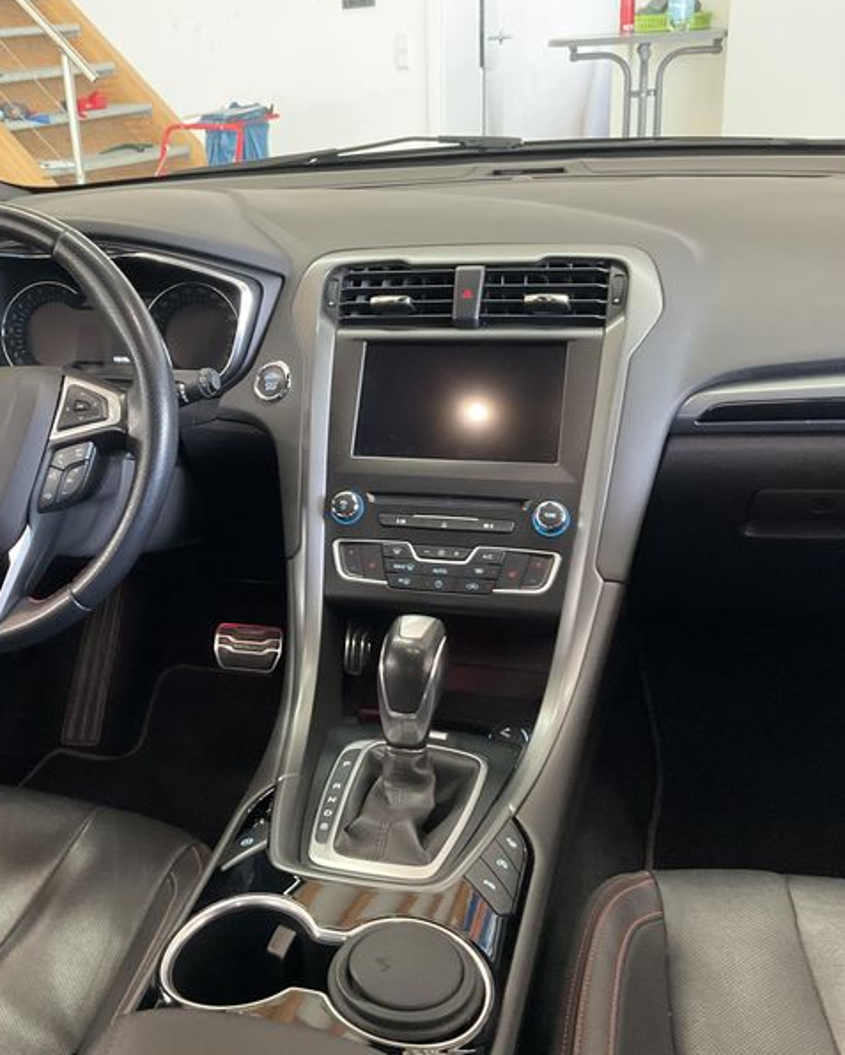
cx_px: 294
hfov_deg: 38.8
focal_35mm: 38
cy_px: 528
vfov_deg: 47.9
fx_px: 1188
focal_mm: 3
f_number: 1.8
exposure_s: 1/46
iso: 320
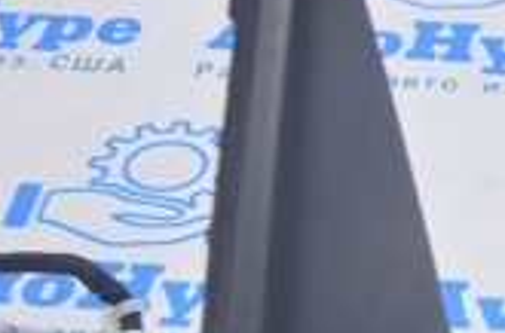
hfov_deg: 9.5
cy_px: 258
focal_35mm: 210
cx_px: 777
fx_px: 2937
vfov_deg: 6.5
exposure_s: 1/20
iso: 400
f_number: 5.6
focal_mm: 36
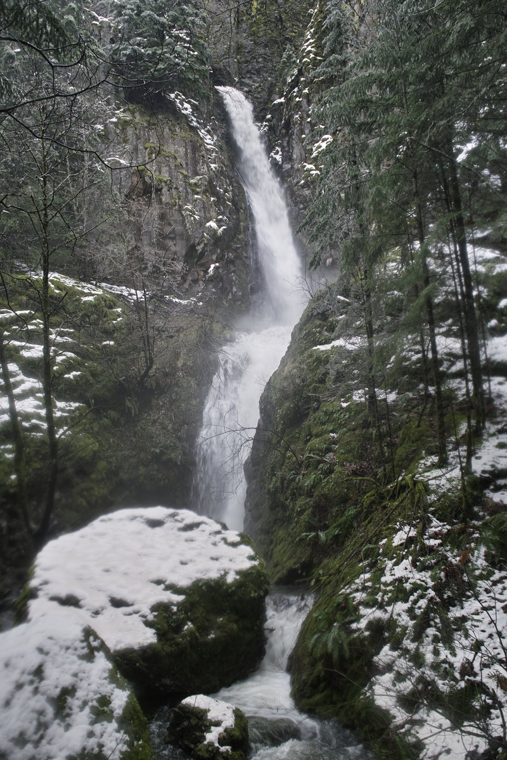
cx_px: 254
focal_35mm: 28
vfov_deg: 65.5
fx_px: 591
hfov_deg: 46.4
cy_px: 380
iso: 100
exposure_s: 1/40
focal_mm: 16.6
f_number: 4
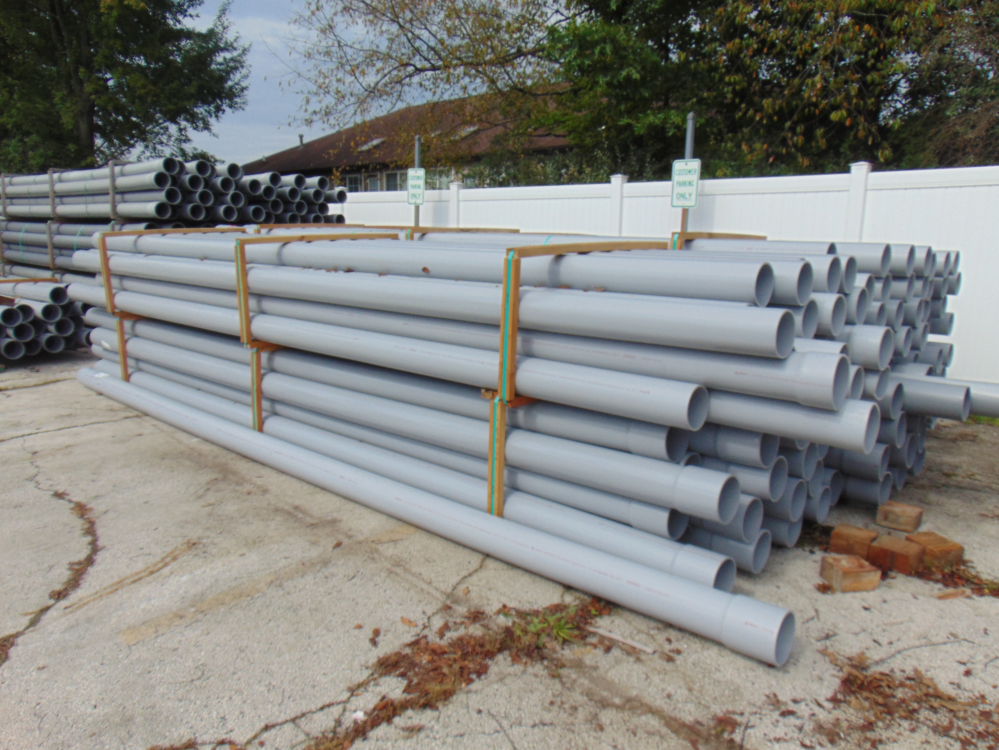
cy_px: 375
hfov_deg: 69.4
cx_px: 500
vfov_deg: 54.9
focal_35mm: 25
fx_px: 721
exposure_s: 1/320
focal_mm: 4.5
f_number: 7.7
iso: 80
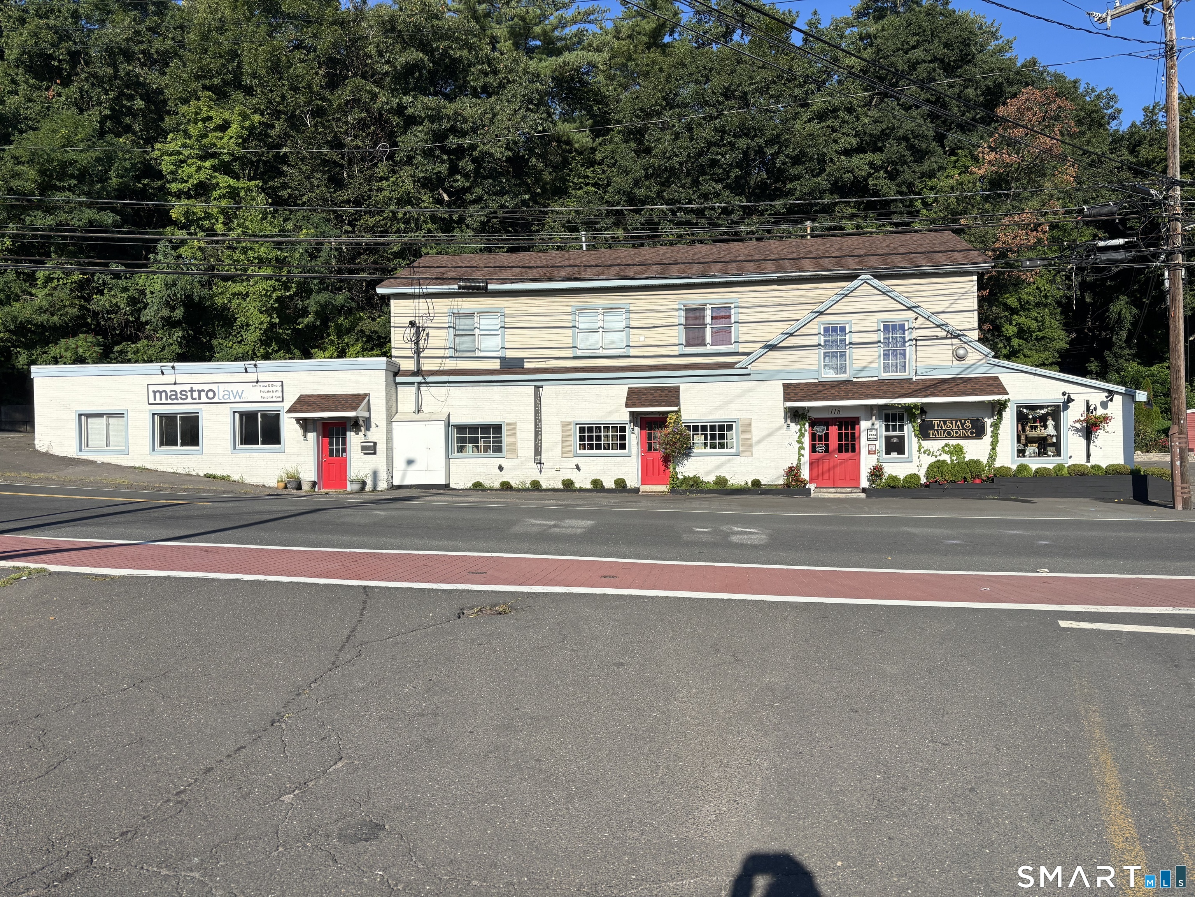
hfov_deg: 67.3
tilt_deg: -0.3
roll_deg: +0.4
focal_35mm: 26
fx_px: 898
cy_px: 448
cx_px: 598
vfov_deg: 53.1
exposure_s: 1/4854
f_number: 1.6
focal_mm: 5.96
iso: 50
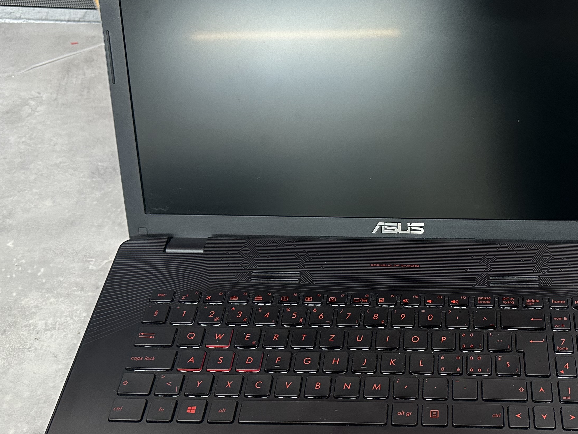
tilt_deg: -47.5
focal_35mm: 44
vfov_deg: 32.8
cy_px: 258
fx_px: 735
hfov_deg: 41.8
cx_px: 426
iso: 320
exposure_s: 1/52
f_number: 1.78
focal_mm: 6.86
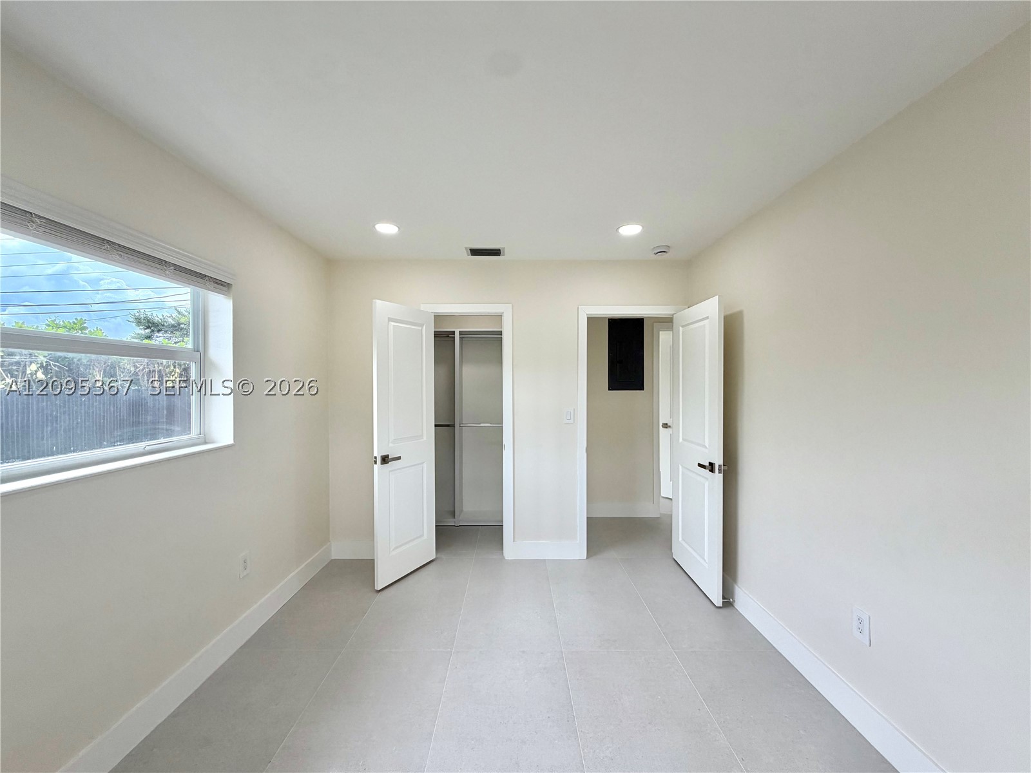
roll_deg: +0.4
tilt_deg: -0.8
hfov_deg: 102.1
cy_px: 386
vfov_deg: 85.7
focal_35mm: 14
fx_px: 417
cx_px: 516
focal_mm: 2.22
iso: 64
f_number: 2.2
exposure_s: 1/175
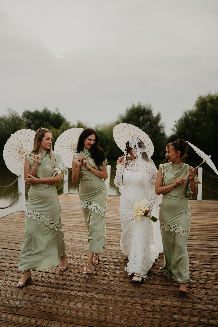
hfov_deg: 37.9
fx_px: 318
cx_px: 109
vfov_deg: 54.4
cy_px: 164
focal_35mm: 35
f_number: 1.4
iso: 80
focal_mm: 35
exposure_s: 1/2500
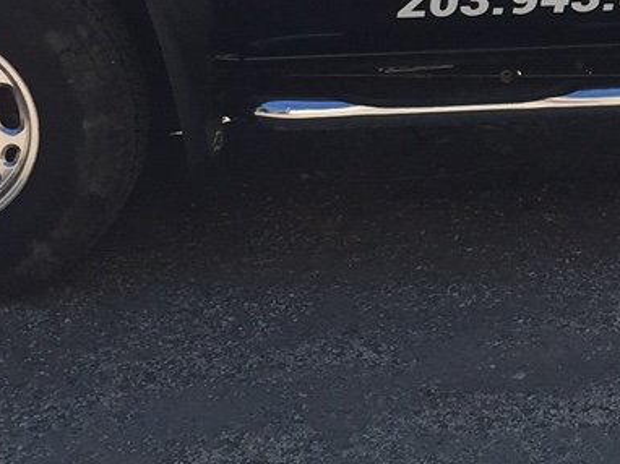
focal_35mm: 124
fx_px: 2220
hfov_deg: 15.0
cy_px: -47
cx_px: 867
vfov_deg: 11.8
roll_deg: -1.2
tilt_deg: -10.7
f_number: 2.2
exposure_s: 1/1041
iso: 32
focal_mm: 4.15
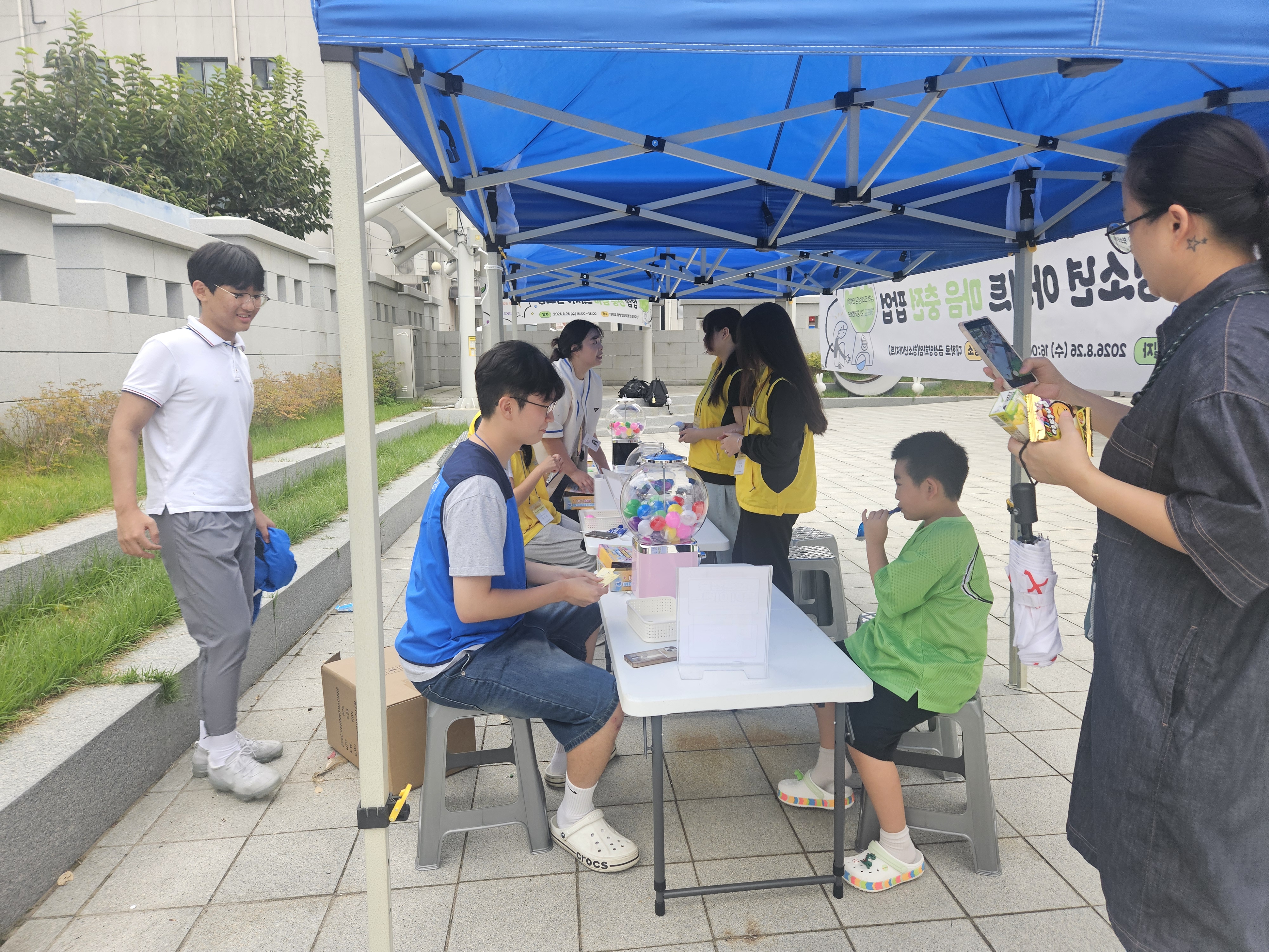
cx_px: 634
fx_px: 843
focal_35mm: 23
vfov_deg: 58.9
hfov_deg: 73.9
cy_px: 476
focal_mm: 5.4
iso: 100
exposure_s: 1/180
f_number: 1.8
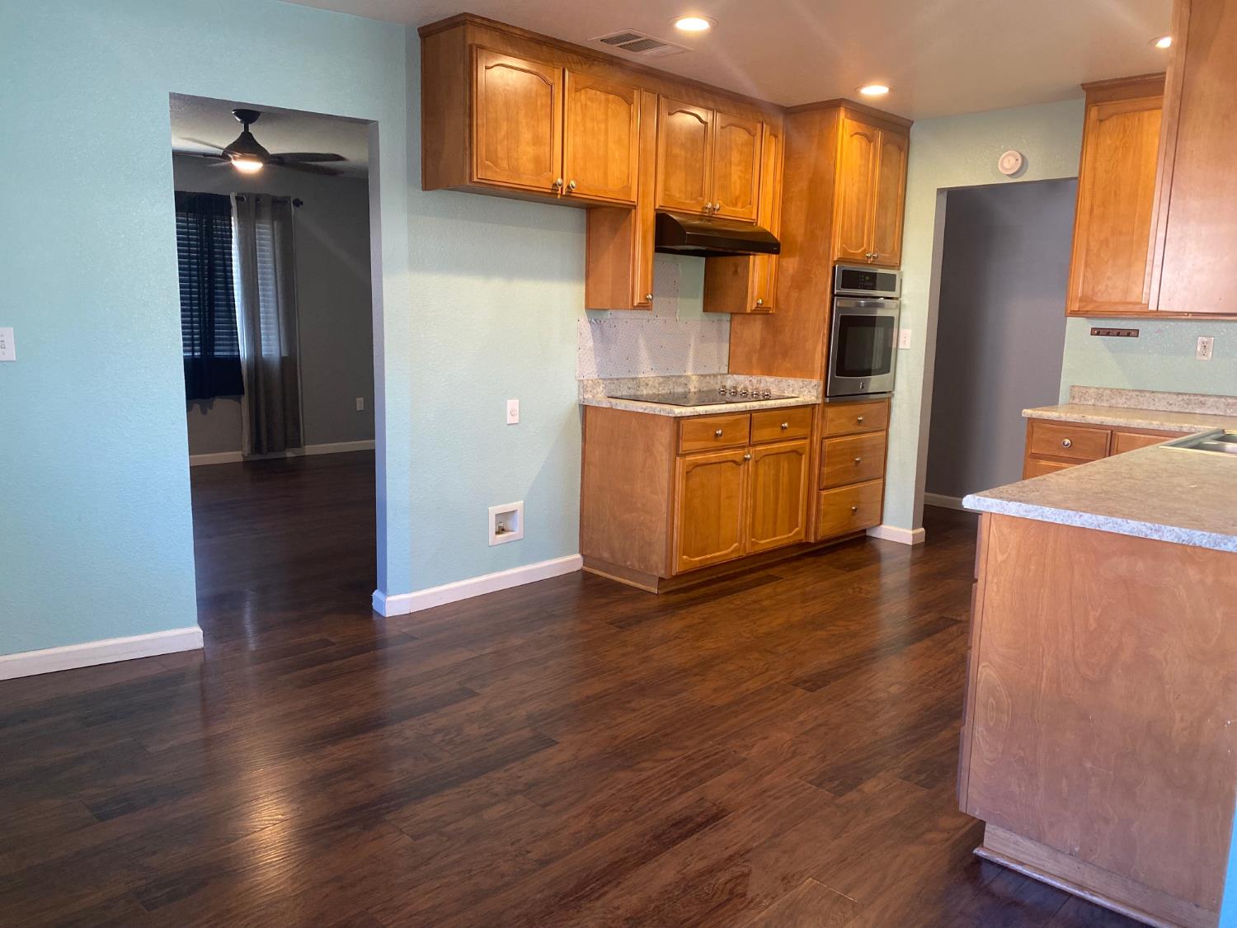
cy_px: 464
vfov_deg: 53.1
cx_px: 618
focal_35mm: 26
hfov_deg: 67.3
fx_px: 929
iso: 200
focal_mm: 4.25
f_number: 1.8
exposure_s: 1/60
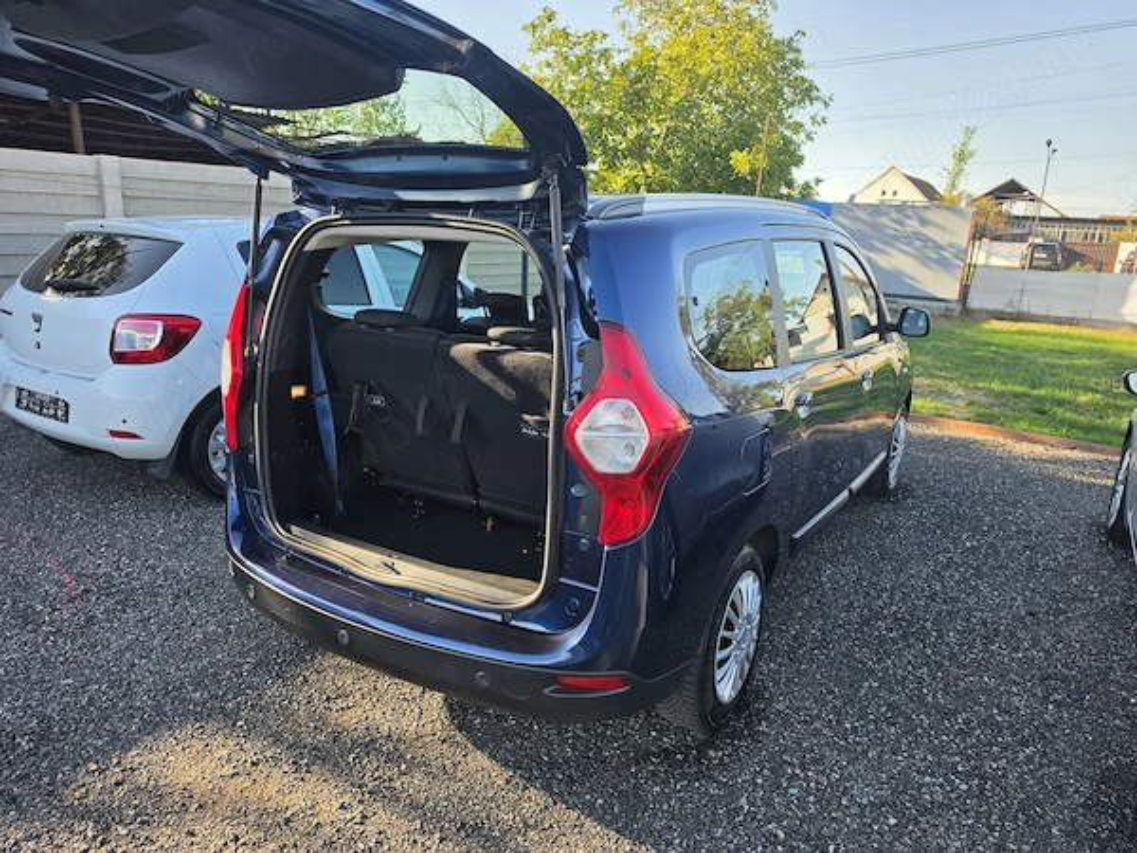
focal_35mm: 23
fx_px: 755
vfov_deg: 58.9
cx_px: 568
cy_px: 426
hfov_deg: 73.9
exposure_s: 1/2038
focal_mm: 6.5
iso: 64
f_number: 1.4
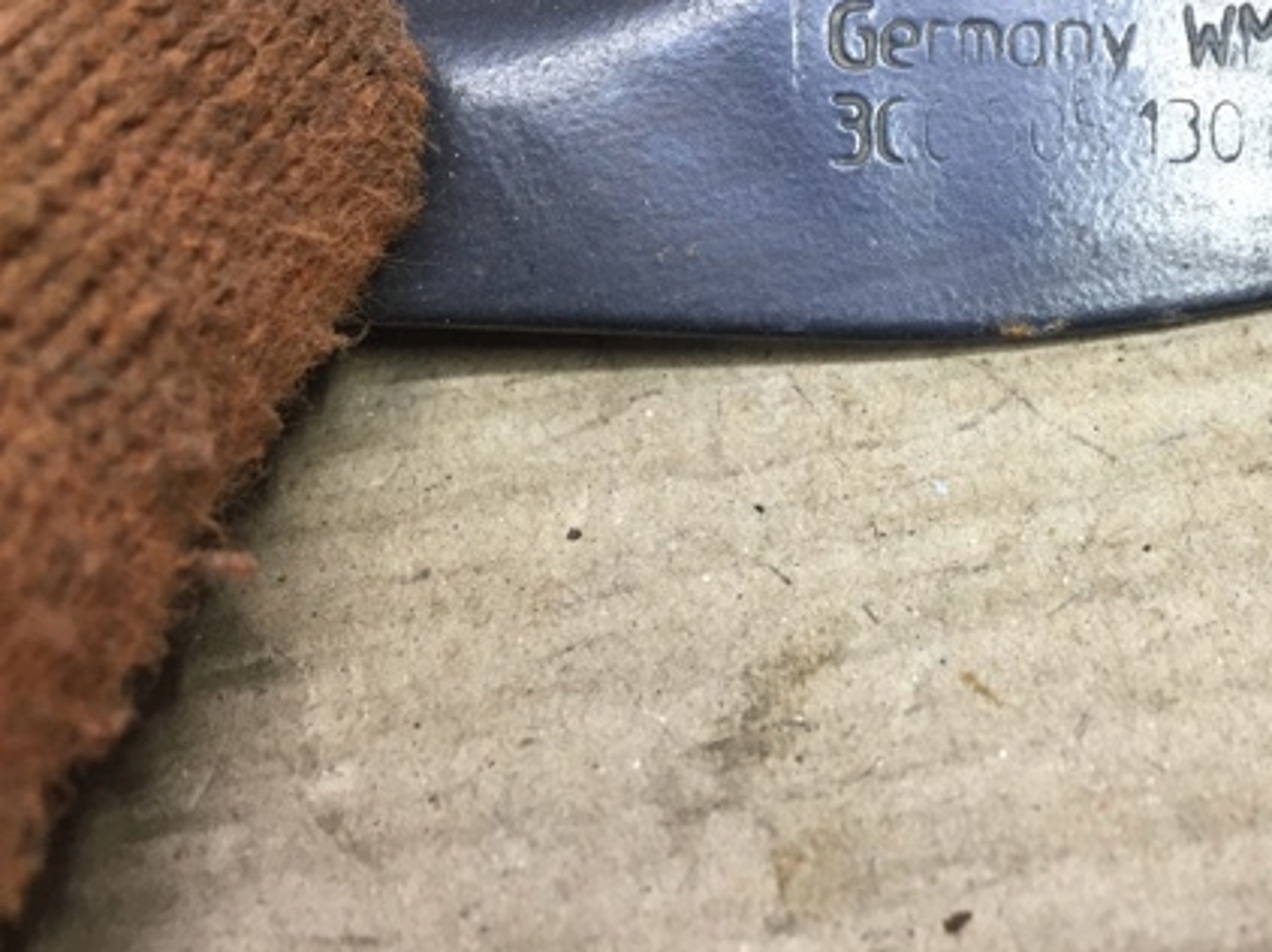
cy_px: 307
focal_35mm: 44
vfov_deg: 32.5
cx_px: 916
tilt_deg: -45.6
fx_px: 1616
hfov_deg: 42.0
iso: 125
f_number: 2.2
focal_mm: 4.15
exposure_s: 1/33
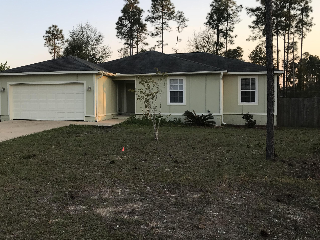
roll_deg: +0.3
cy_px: 106
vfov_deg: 42.9
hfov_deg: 55.1
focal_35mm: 33
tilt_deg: +0.3
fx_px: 305
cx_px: 136
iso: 20
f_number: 1.8
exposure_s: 1/411
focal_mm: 3.99
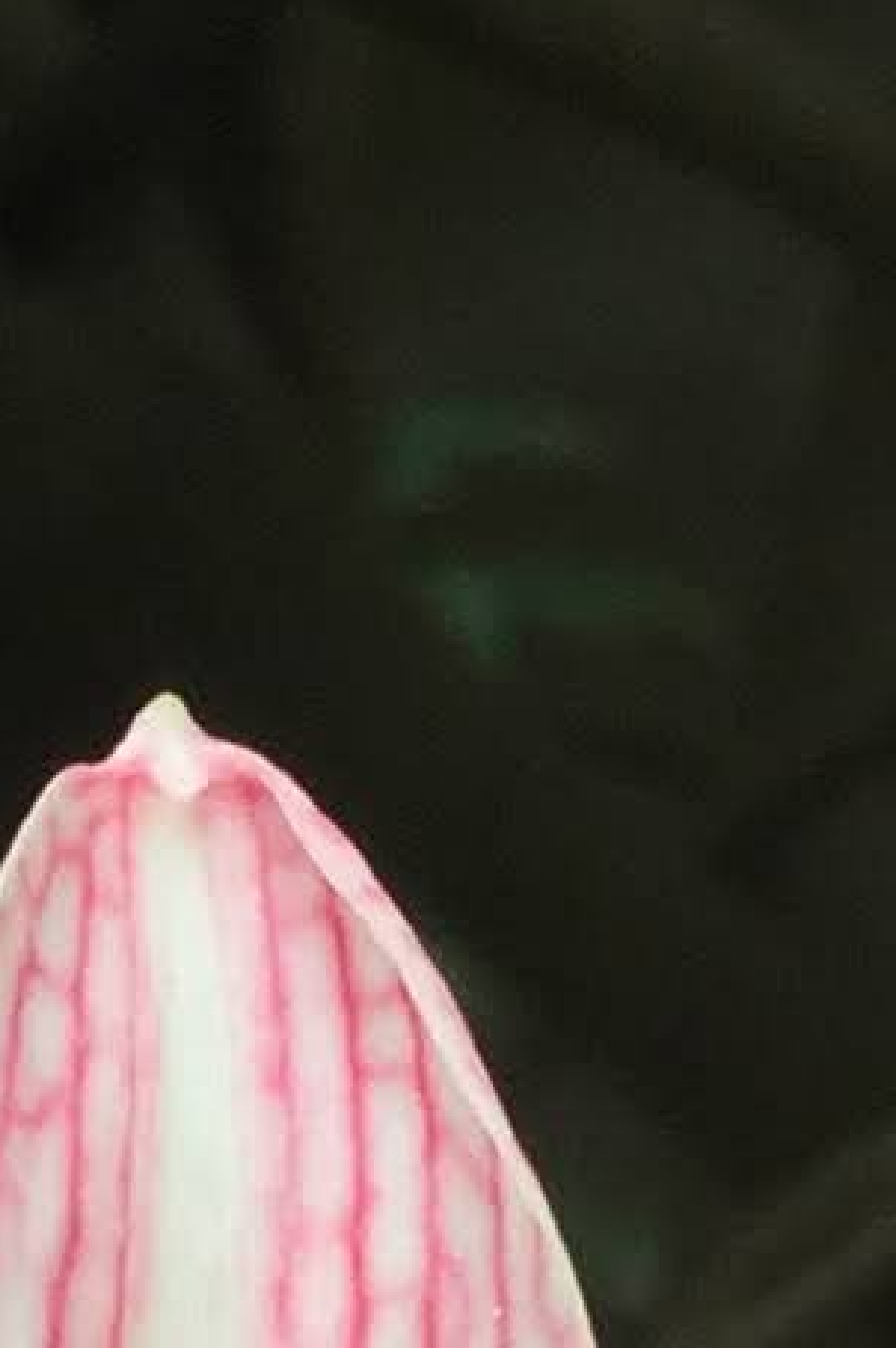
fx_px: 8113
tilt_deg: -13.4
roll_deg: +2.0
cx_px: 279
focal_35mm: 217
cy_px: 3462
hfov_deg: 6.3
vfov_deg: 8.5
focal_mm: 4.15
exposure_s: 1/157
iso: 32
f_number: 2.2
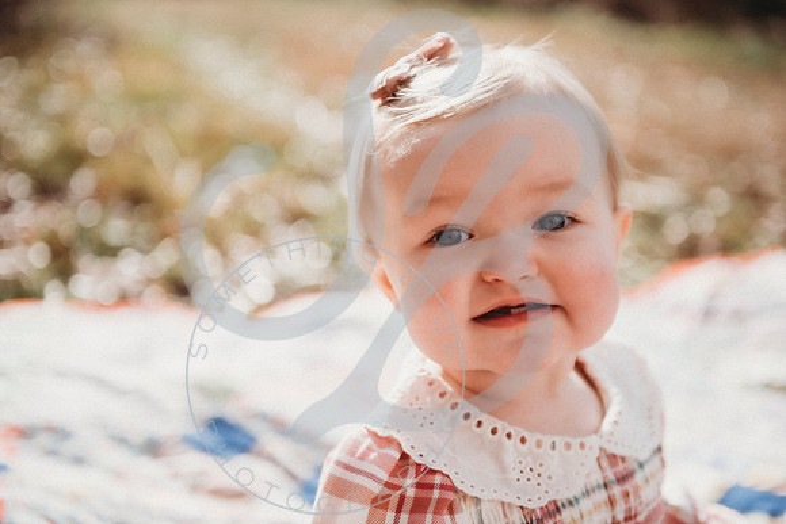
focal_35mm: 58
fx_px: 1267
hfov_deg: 34.5
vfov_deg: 23.4
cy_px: 262
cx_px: 393
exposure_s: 1/1250
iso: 100
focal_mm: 58
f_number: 2.8
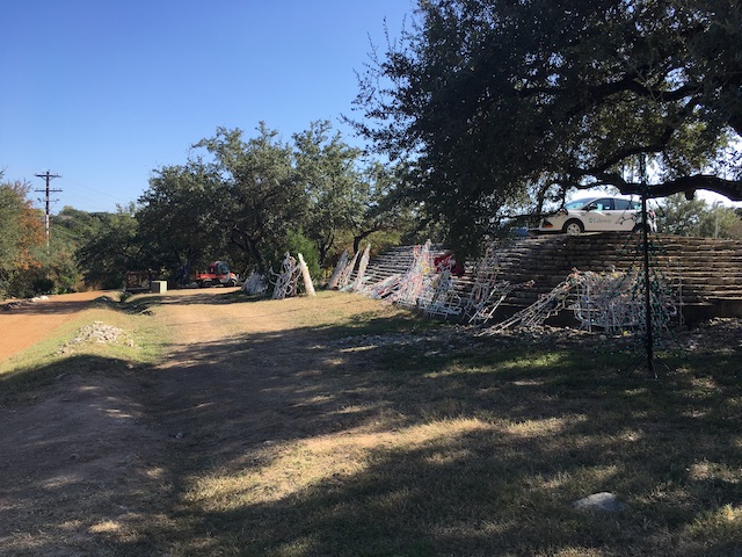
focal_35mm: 29
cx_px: 371
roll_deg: -1.7
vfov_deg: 48.2
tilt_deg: -2.7
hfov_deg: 61.7
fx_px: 622
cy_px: 278
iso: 25
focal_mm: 4.15
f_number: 2.2
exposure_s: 1/864
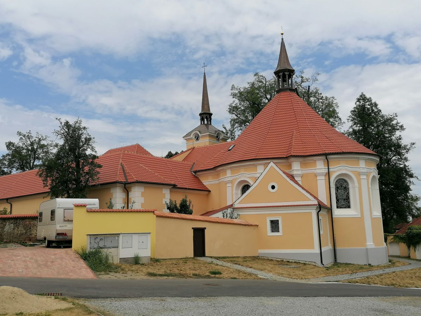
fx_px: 426
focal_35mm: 35
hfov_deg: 52.6
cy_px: 158
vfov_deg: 40.7
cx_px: 210
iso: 50
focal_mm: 4.75
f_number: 1.8
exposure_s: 1/1988
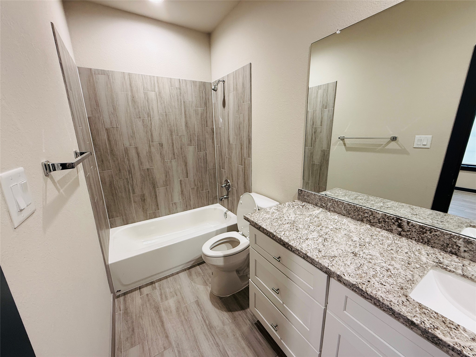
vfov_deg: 85.7
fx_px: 193
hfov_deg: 102.1
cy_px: 178
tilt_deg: -13.7
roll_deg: +1.4
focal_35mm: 14
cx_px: 238
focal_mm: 2.22
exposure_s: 1/60
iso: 200
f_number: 2.2
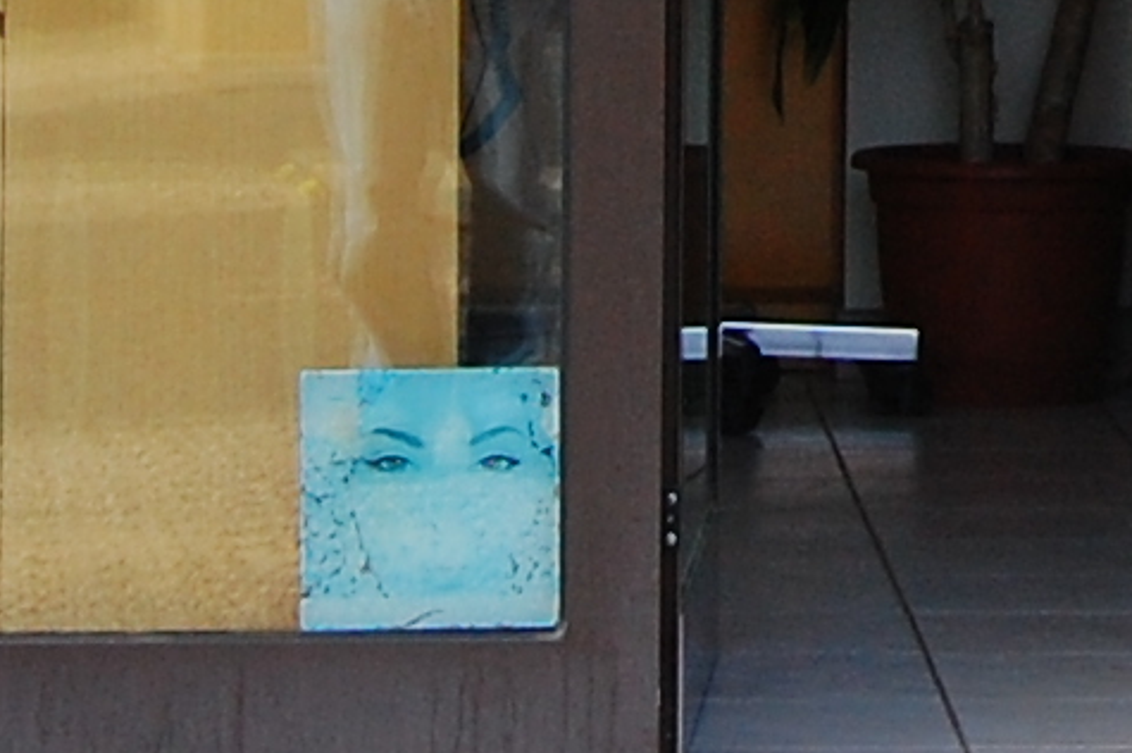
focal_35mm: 304
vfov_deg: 4.4
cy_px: -808
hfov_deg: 6.8
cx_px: 1170
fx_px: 9552
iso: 400
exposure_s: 1/250
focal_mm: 32
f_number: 8
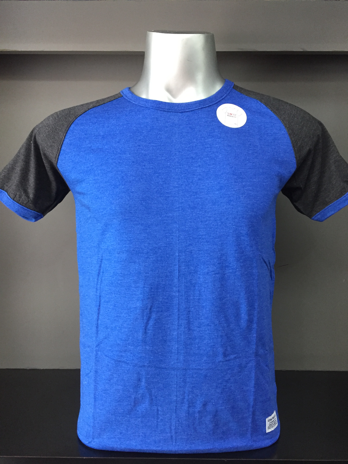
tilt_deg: -0.3
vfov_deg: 61.7
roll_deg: -0.3
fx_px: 389
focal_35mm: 29
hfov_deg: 48.2
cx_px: 174
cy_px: 232
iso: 250
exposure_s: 1/33
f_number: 2.2
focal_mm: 4.15
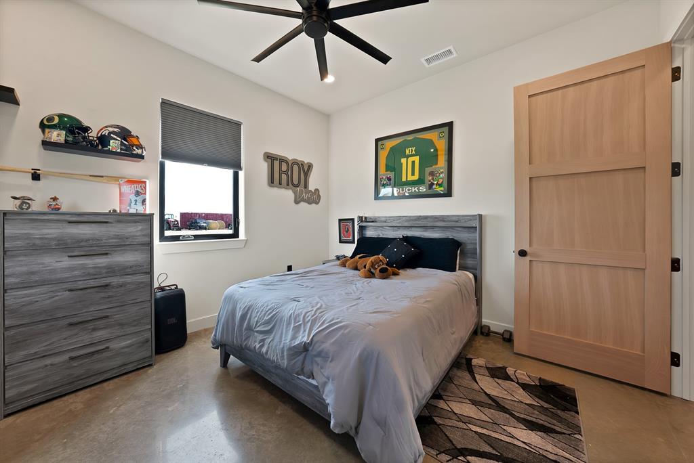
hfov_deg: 112.6
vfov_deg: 90.1
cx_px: 347
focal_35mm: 12
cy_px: 232
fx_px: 231
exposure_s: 1/6
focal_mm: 12
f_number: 9
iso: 640
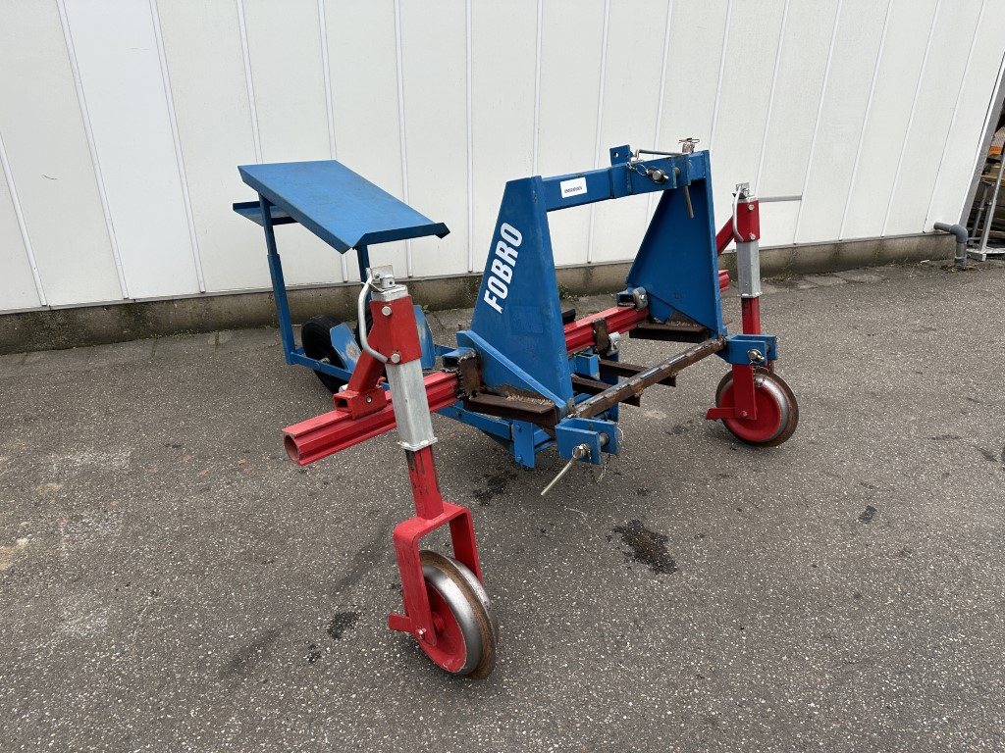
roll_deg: +0.0
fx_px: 697
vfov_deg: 56.8
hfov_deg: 71.6
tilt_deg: -24.8
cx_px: 502
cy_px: 376
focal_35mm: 24
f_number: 1.78
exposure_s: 1/415
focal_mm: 6.86
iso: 80
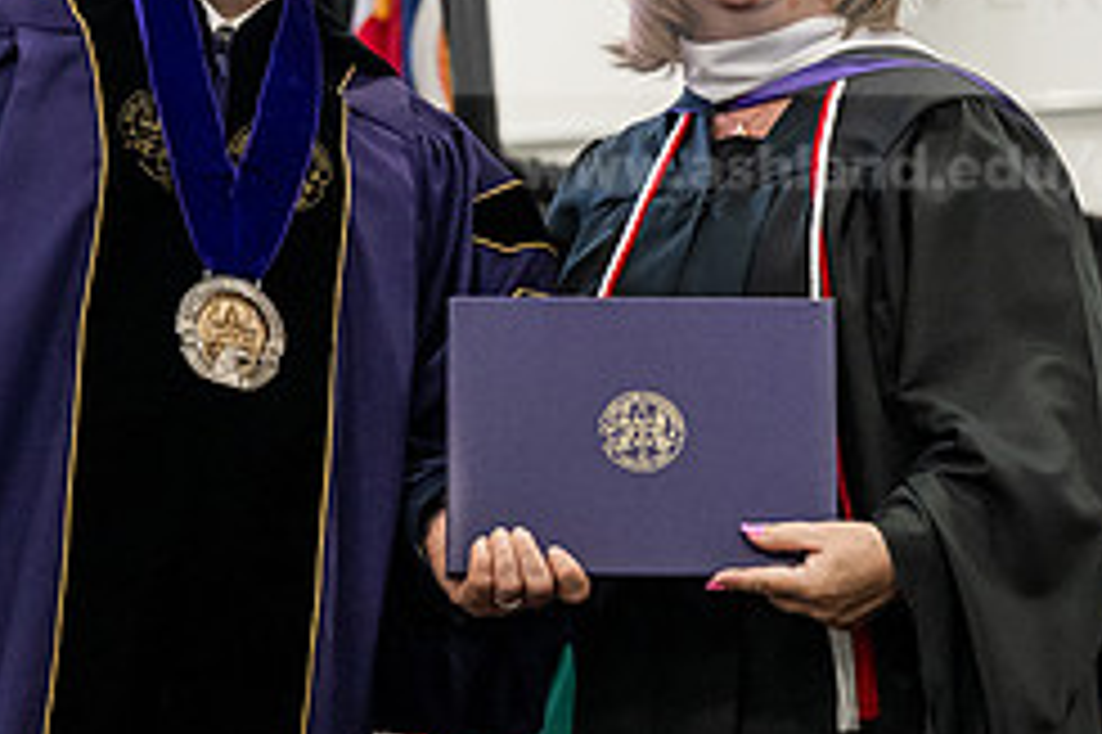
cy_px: 263
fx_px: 6240
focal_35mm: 204
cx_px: 315
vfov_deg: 6.7
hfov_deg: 10.1
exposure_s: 1/250
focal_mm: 86
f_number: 5
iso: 6400
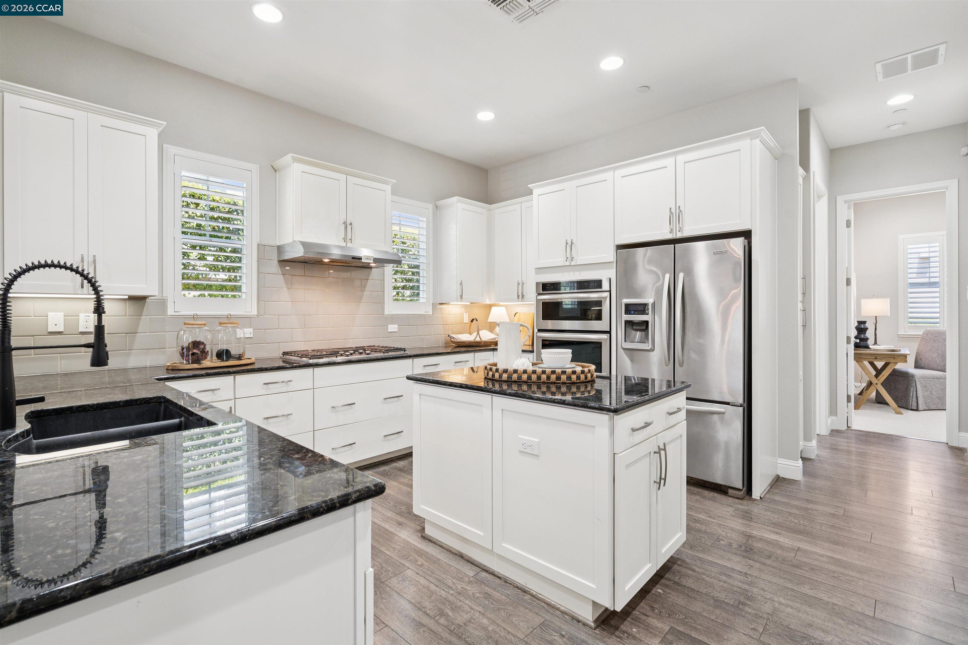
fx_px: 430
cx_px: 484
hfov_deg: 96.7
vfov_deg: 73.7
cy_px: 322
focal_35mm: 16
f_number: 8
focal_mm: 16
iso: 100
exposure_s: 1/4
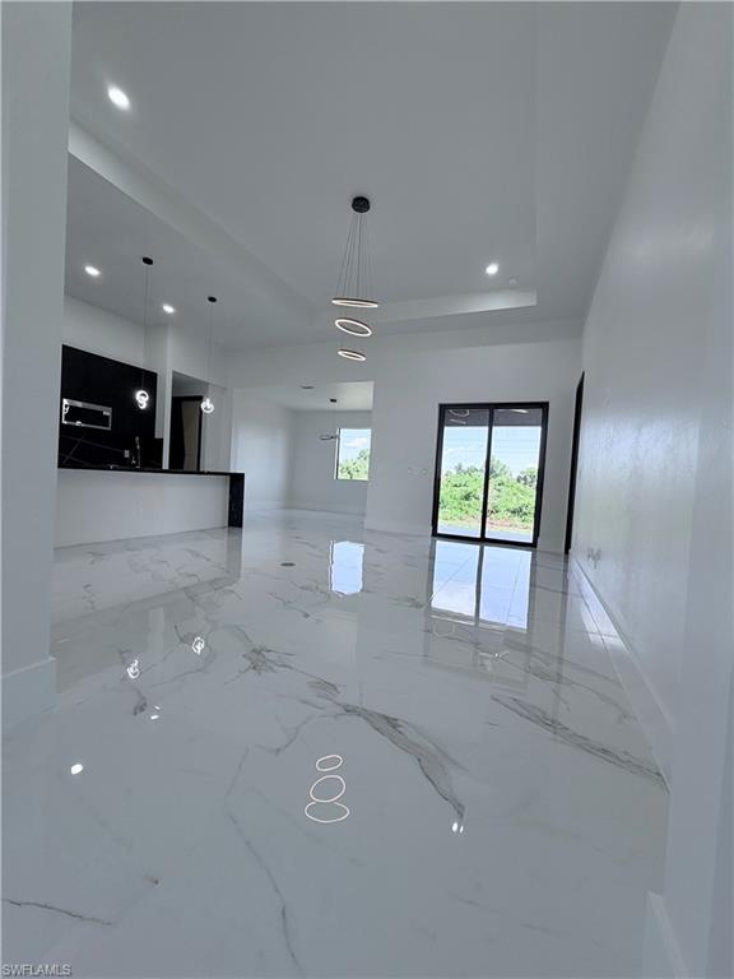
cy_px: 490
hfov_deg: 85.7
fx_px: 396
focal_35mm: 14
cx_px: 367
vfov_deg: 102.1
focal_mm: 2.22
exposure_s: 1/120
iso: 64
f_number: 2.2
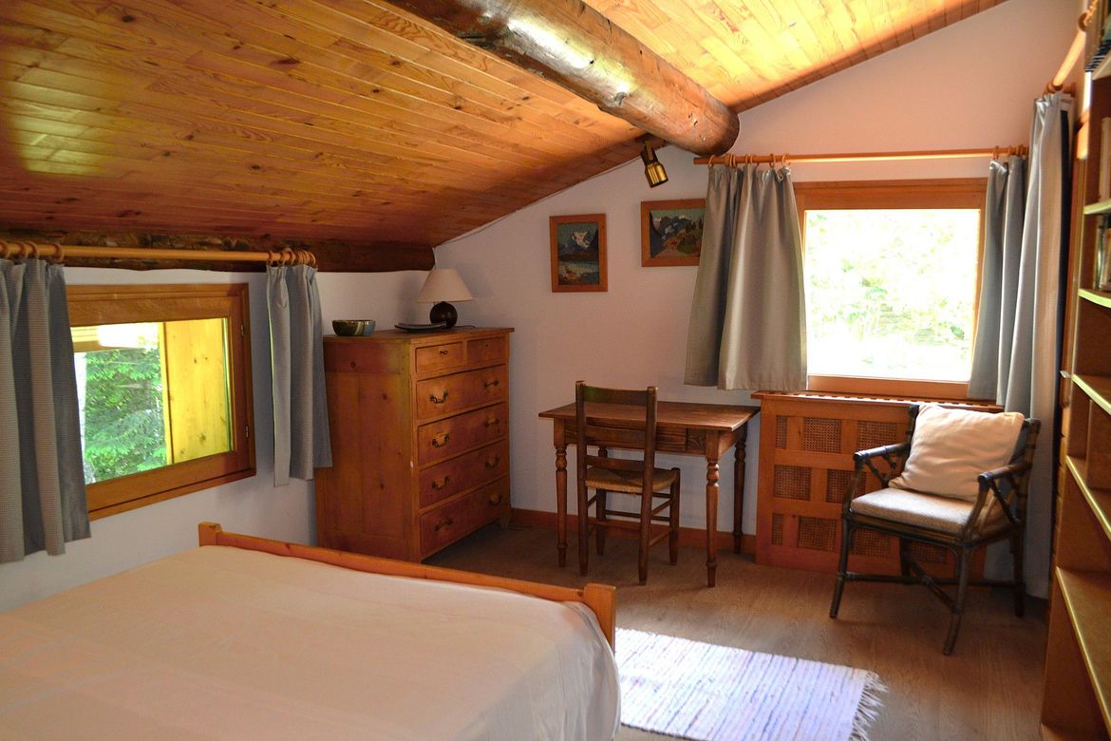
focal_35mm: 27
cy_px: 370
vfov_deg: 47.9
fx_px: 833
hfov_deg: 67.4
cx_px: 556
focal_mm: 18
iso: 900
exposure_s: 1/60
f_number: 3.5
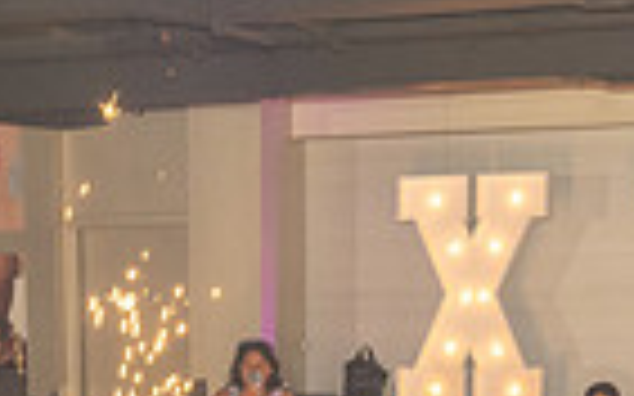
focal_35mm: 128
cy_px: 830
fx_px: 2211
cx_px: 234
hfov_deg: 16.3
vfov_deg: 9.5
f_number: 4
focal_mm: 30.5
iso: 1000
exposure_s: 1/200
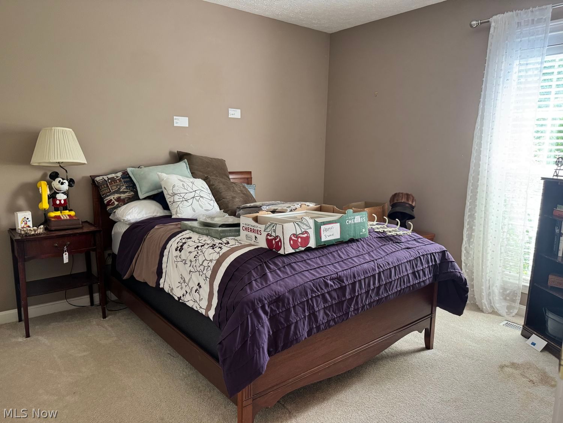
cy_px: 212
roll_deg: -2.0
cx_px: 282
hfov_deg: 71.6
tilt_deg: -10.4
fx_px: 390
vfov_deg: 56.8
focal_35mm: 24
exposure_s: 1/60
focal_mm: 6.76
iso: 320
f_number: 1.78
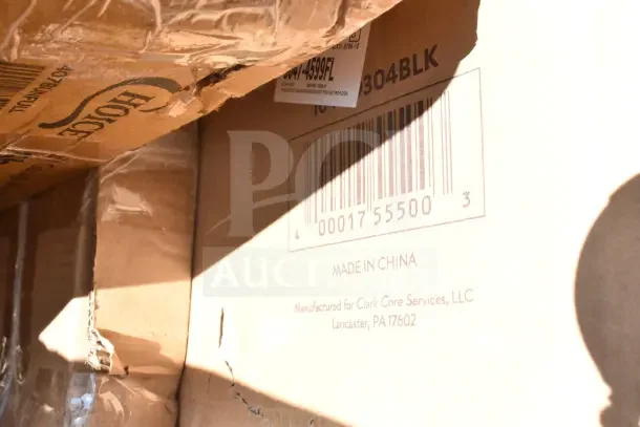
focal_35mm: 40
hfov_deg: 47.9
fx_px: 720
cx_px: 320
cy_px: 214
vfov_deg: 33.0
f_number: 16
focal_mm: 27
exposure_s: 1/1000
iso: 6400
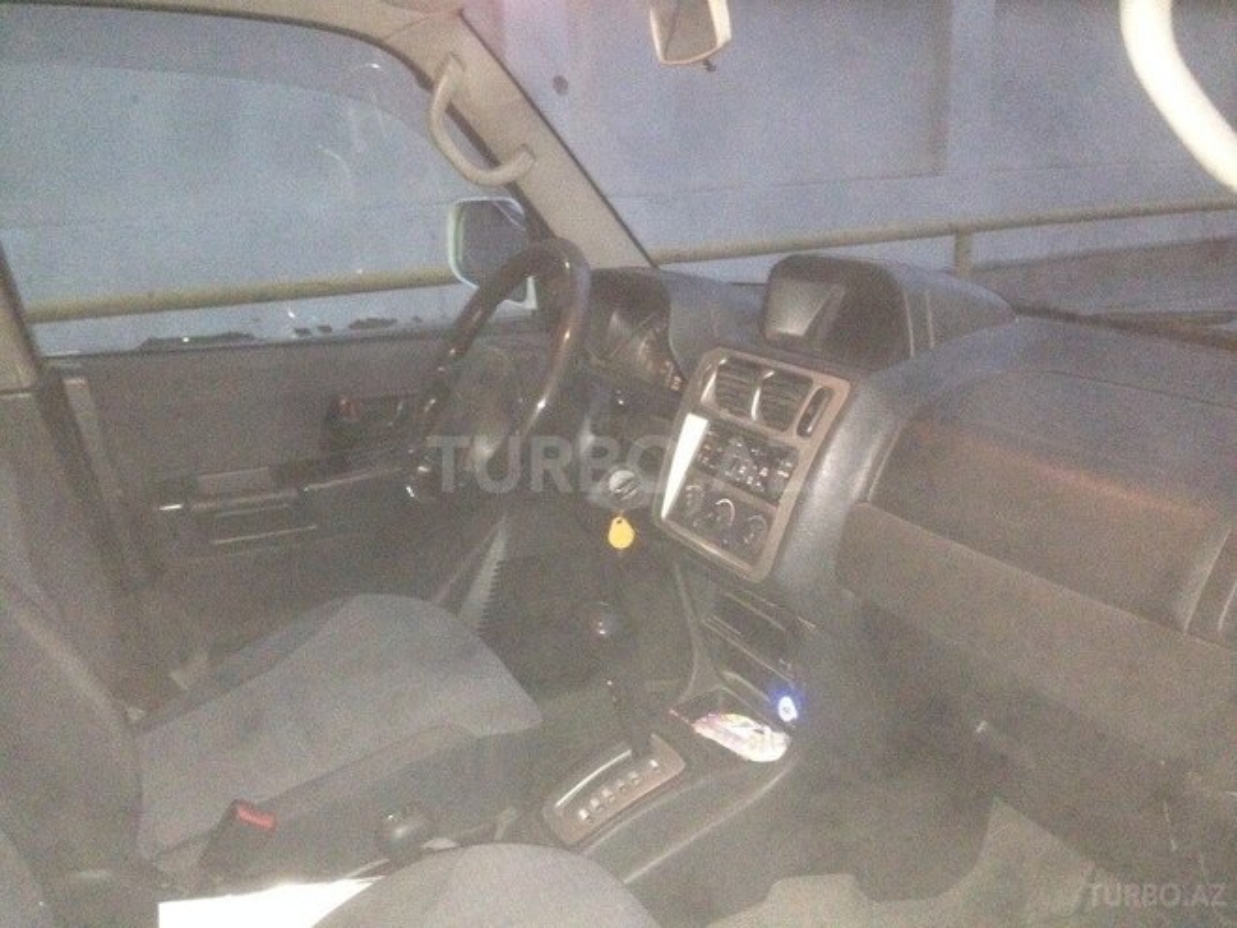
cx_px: 618
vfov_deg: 42.9
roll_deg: -0.2
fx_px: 1179
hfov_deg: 55.4
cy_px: 464
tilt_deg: -15.1
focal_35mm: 33
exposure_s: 1/16
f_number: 2.4
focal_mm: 4.12
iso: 800
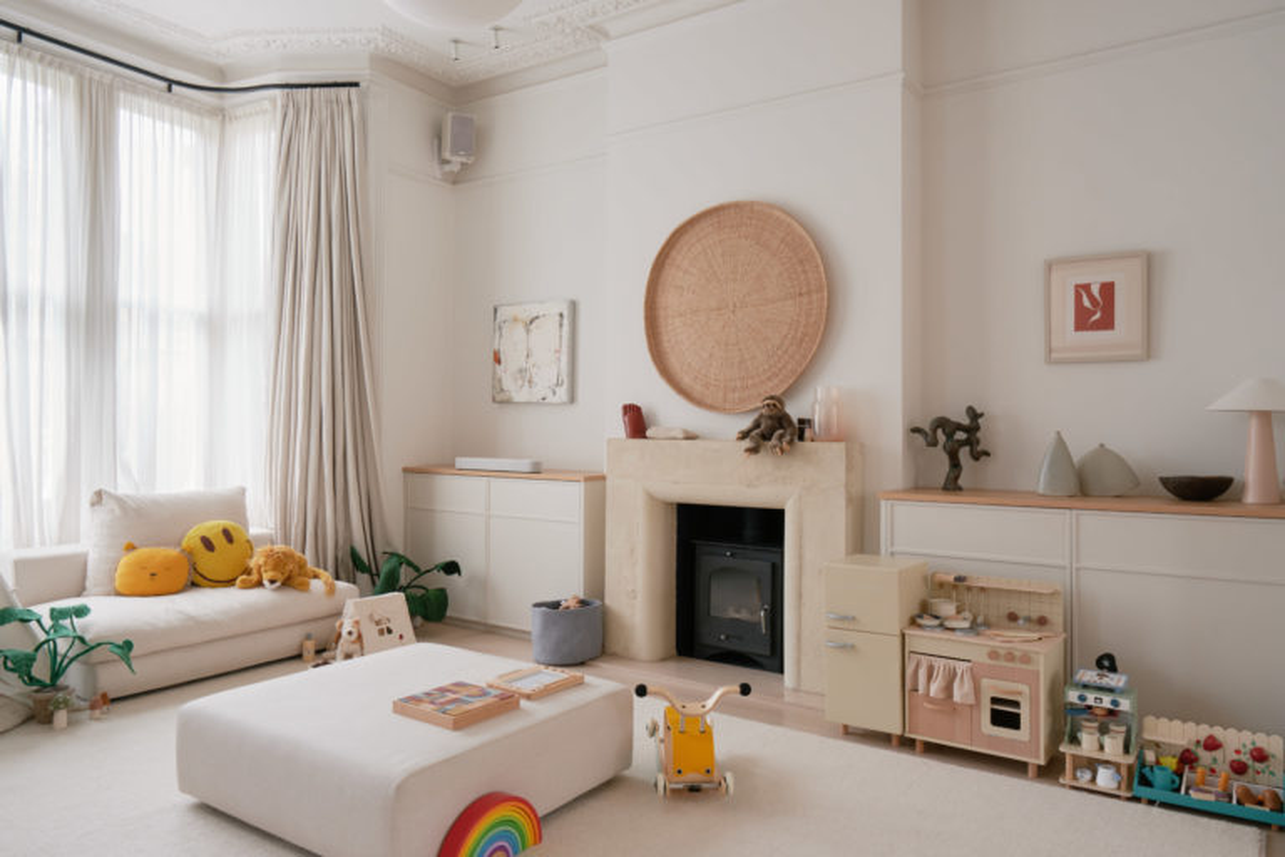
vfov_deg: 53.1
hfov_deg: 73.7
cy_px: 428
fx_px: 857
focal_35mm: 24
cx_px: 642
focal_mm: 16
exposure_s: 1/2
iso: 200
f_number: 11
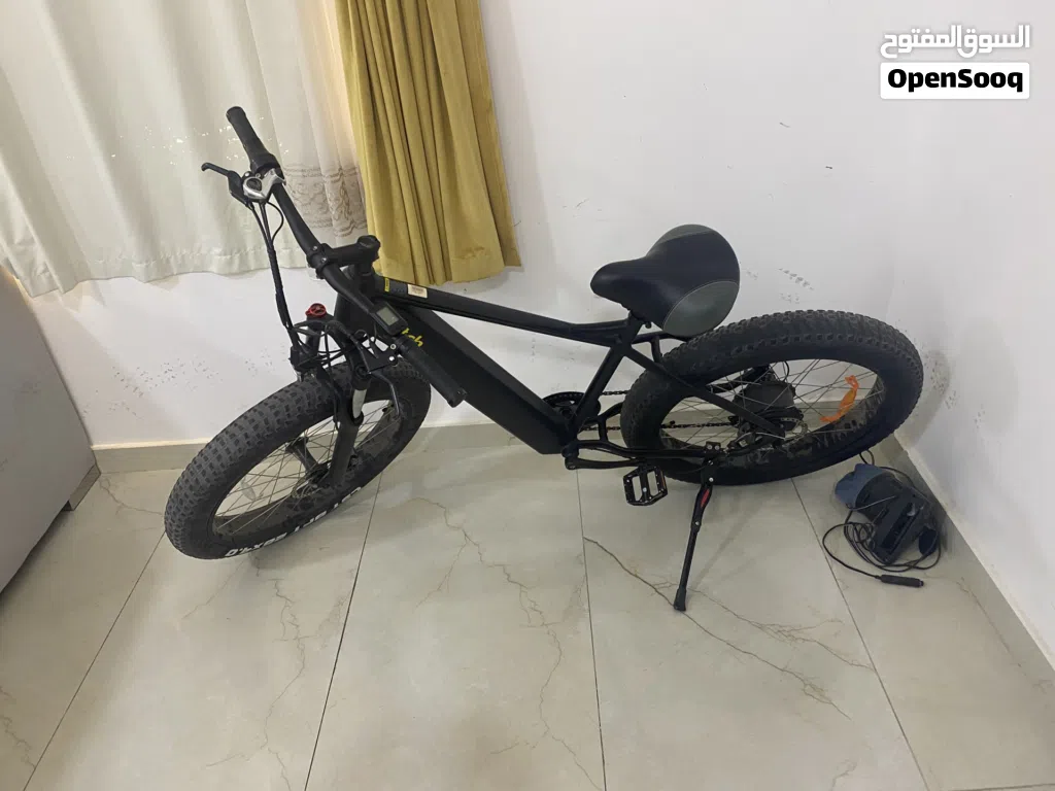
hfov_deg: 67.3
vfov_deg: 53.1
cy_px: 396
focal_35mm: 26
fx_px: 792
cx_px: 528
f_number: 1.8
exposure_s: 1/50
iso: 160
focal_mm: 4.25
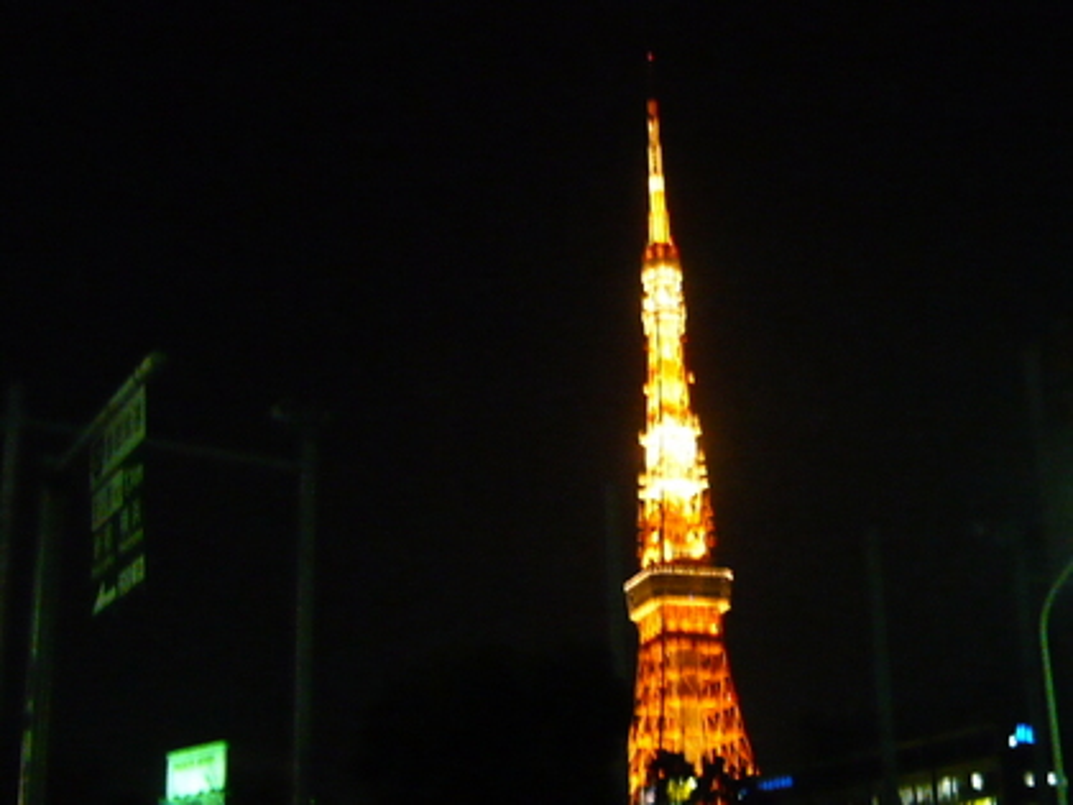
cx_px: 536
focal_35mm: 53
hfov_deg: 36.2
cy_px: 402
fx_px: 1643
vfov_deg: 27.5
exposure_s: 1/10
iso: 800
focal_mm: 5.5
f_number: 2.8
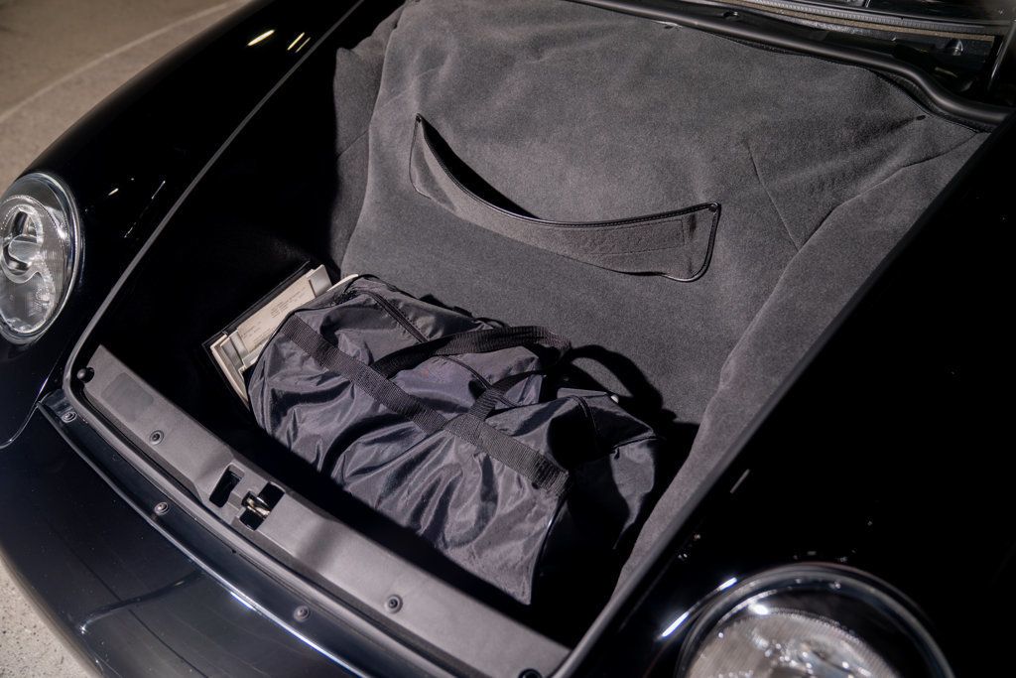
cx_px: 508
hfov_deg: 63.7
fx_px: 819
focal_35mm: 29
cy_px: 339
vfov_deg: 45.0
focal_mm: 29
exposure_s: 1/80
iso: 160
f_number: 3.2
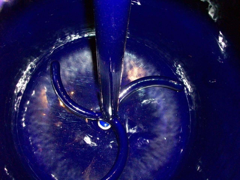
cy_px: 90
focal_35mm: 34
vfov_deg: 41.8
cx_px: 120
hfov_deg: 54.0
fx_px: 236
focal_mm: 5.7
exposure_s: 1/60
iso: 320
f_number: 2.8
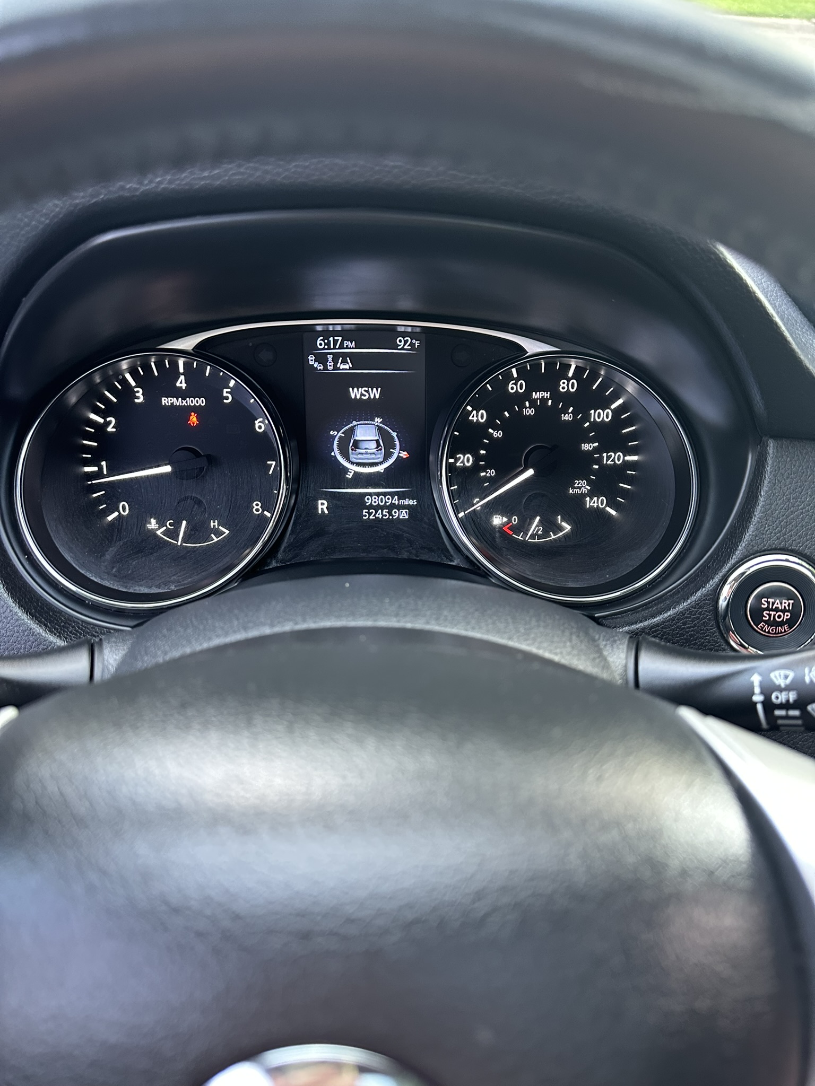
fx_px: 753
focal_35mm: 24
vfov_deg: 71.6
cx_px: 408
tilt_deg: -42.3
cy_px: 543
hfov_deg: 56.8
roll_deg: -3.2
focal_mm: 6.86
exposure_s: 1/56
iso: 400
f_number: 1.78
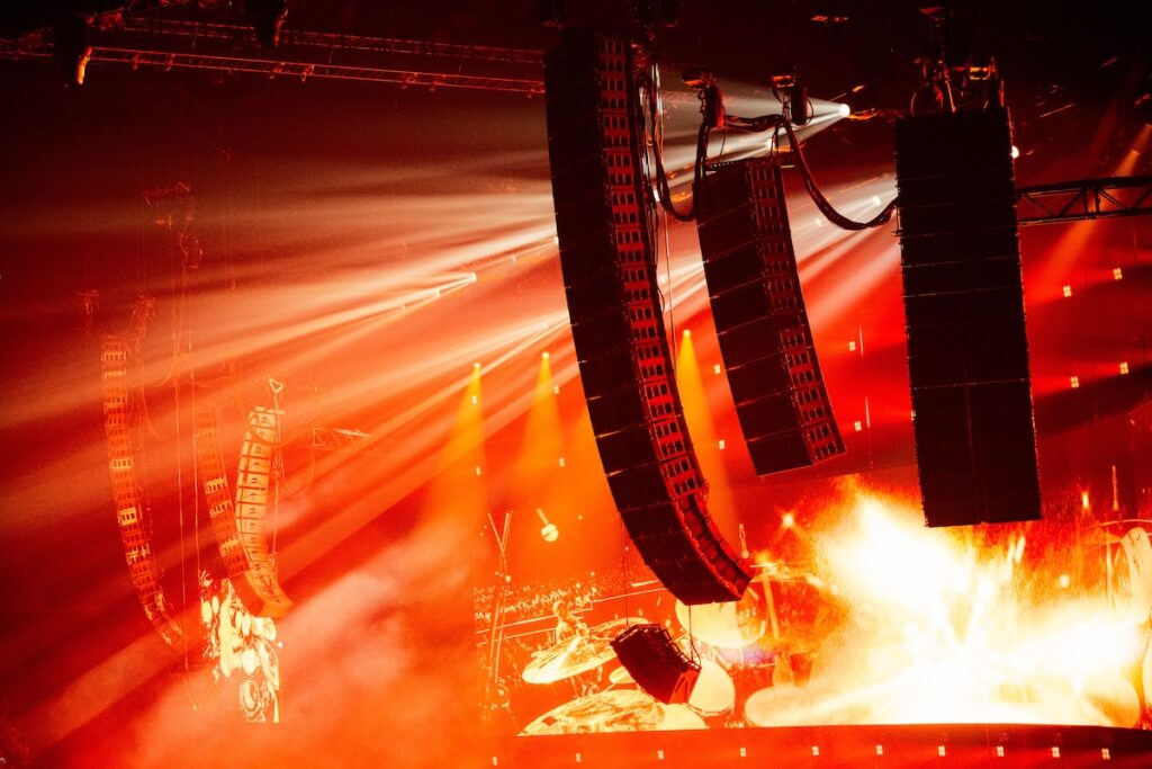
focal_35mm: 67
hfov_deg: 30.1
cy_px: 384
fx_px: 2144
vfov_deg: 20.3
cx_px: 576
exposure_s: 1/100
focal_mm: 67
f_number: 2.8
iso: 4000
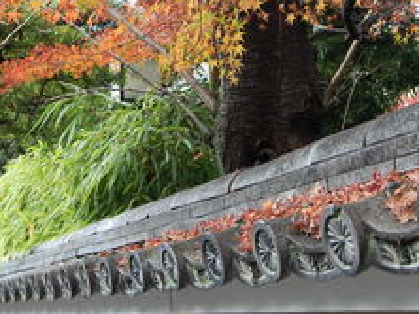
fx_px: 979
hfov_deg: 24.1
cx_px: 193
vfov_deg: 17.9
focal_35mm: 81
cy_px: 31
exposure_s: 1/125
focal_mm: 26
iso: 400
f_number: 5.6
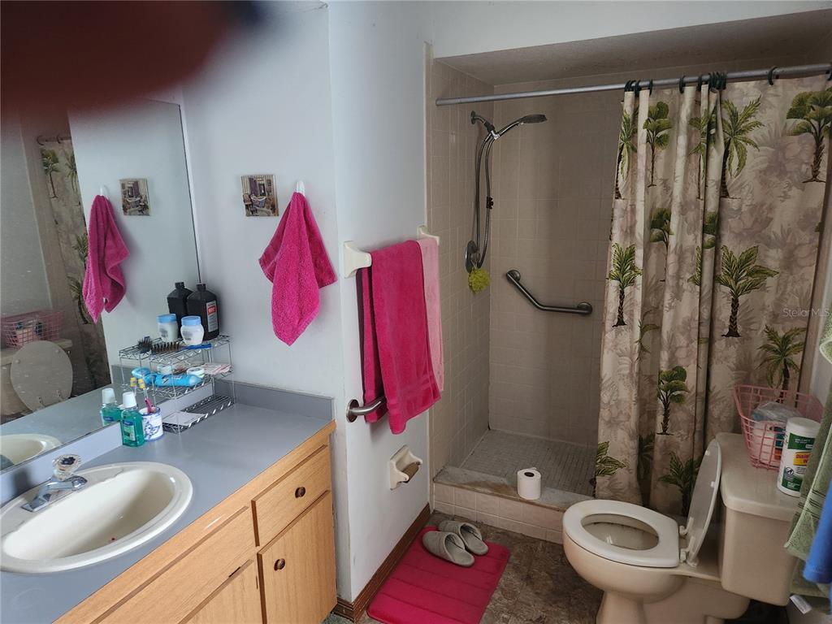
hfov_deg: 73.9
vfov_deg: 58.9
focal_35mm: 23
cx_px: 416
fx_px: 553
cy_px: 312
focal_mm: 5.4
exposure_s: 1/60
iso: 500
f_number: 1.8
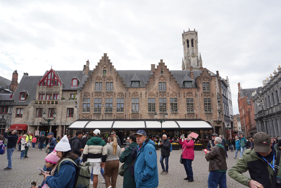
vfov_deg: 53.1
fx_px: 187
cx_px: 140
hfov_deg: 73.7
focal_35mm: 24
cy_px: 94
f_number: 10
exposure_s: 1/100
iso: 100
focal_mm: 24
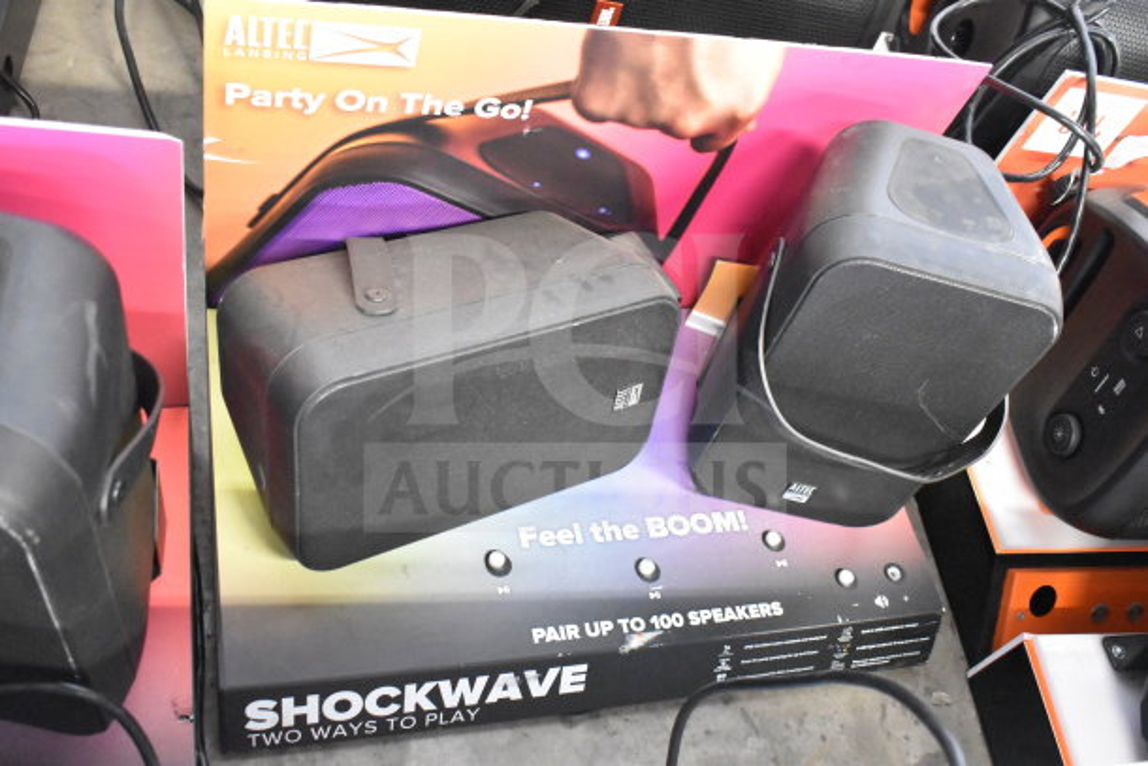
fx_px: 1053
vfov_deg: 40.0
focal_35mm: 33
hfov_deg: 57.2
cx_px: 574
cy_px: 383
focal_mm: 22
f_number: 3.8
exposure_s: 1/40
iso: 9000
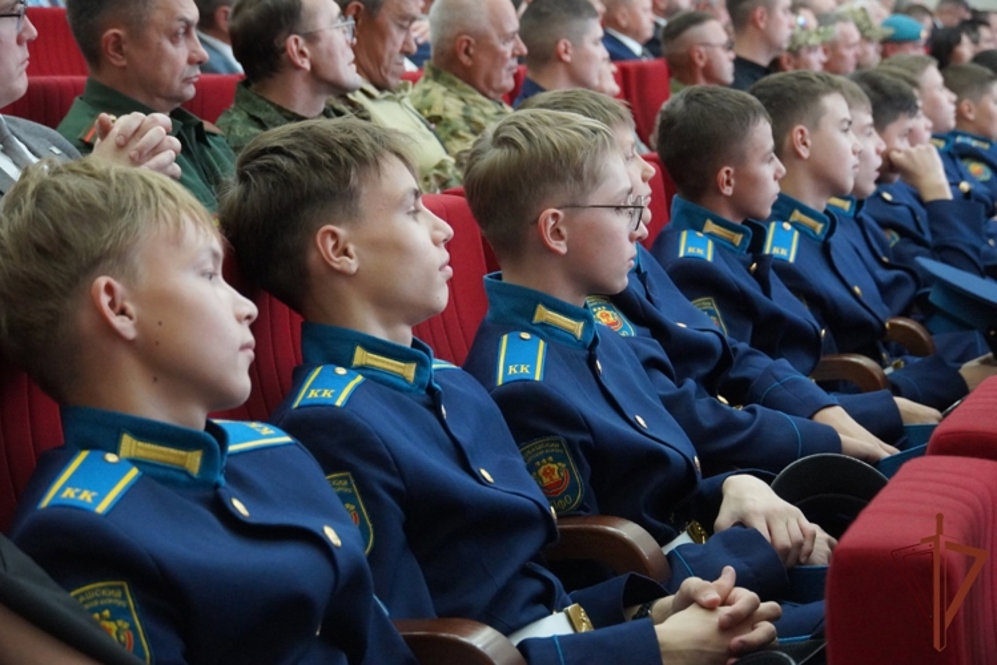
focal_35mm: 86
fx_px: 2369
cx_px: 498
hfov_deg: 23.8
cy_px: 332
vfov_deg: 16.0
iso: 6400
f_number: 5.6
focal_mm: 57
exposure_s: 1/15
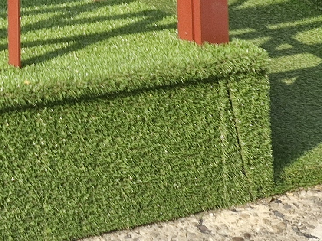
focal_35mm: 124
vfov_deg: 10.0
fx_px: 1153
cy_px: -385
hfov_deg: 14.8
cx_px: -164
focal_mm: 5.54
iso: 50
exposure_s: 1/558
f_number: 1.8
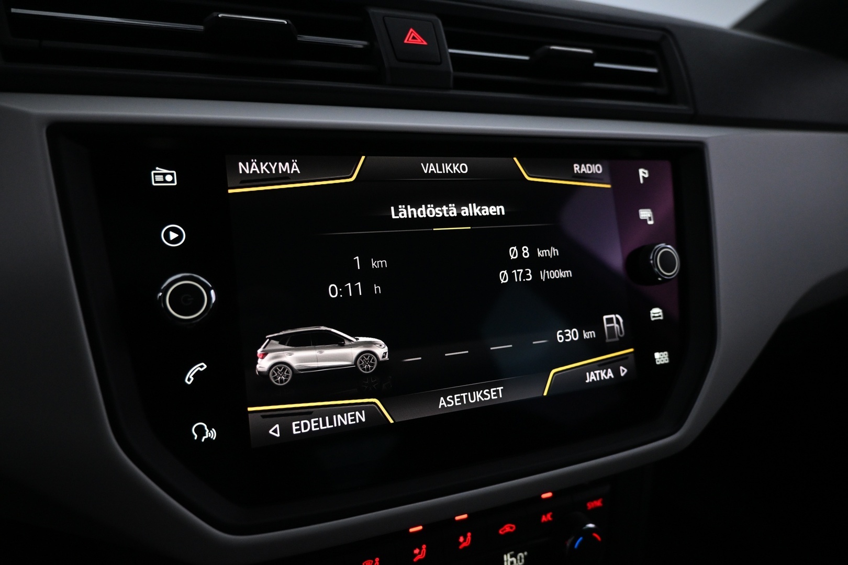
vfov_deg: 53.1
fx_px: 565
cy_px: 282
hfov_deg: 73.7
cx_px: 424
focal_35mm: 24
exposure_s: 1/125
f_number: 3.5
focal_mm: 16
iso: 2000
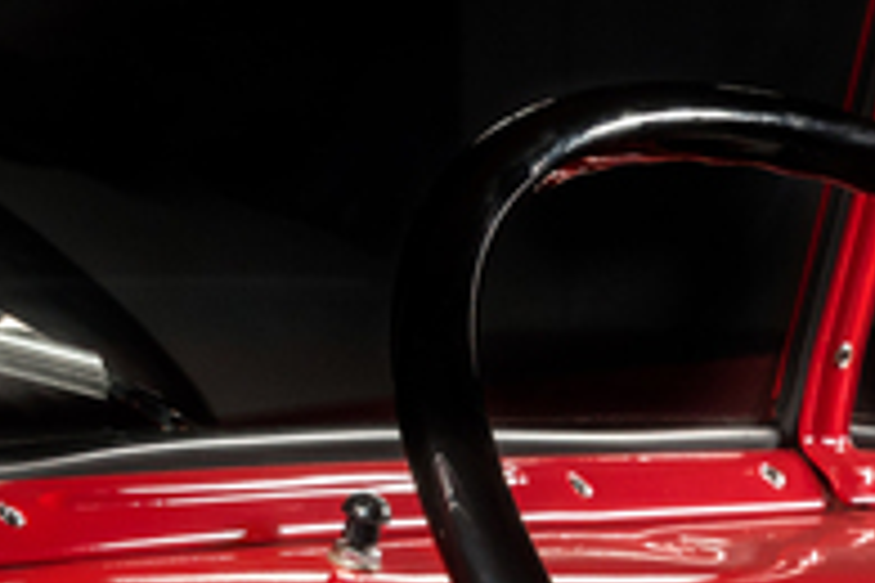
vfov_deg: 8.0
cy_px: 1146
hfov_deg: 12.2
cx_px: 1054
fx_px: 3986
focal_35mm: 164
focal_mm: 32
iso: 500
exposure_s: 1/200
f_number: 11
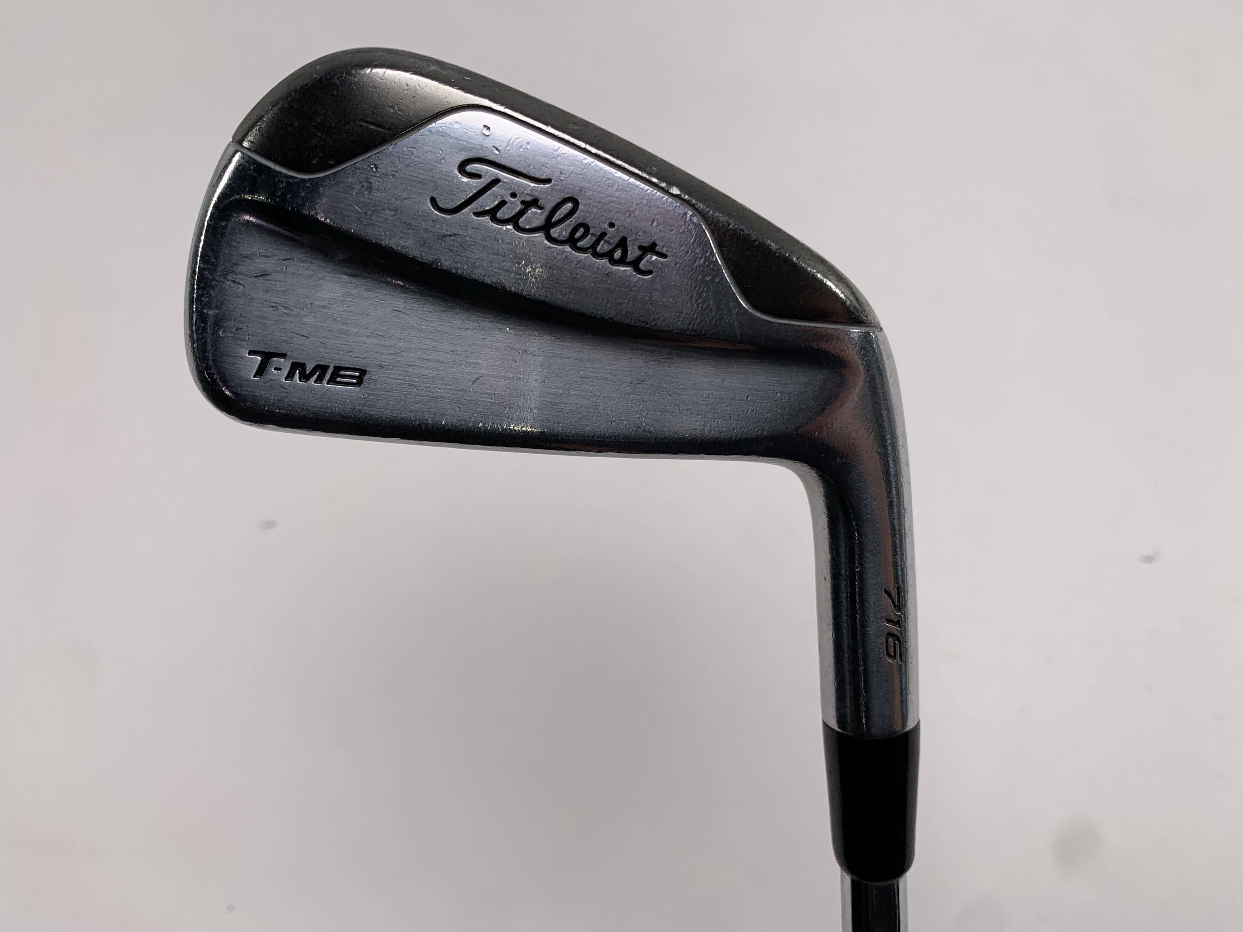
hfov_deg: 67.3
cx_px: 622
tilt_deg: -59.0
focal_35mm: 26
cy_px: 466
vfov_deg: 53.1
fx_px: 934
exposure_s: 1/364
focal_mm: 4.25
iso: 25
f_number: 1.8
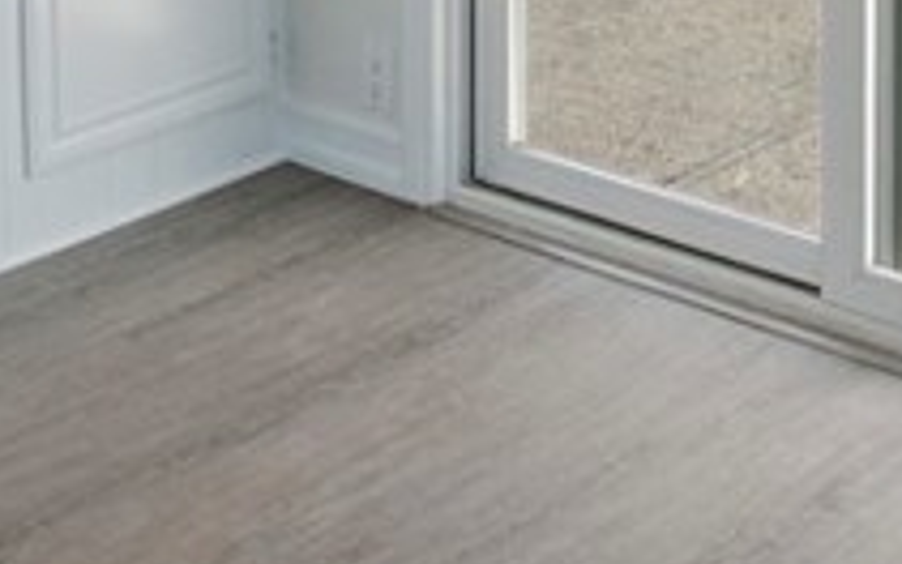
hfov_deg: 24.6
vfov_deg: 13.0
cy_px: -649
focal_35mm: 84
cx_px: 393
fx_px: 2065
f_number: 10
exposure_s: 1/20
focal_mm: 17
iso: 320
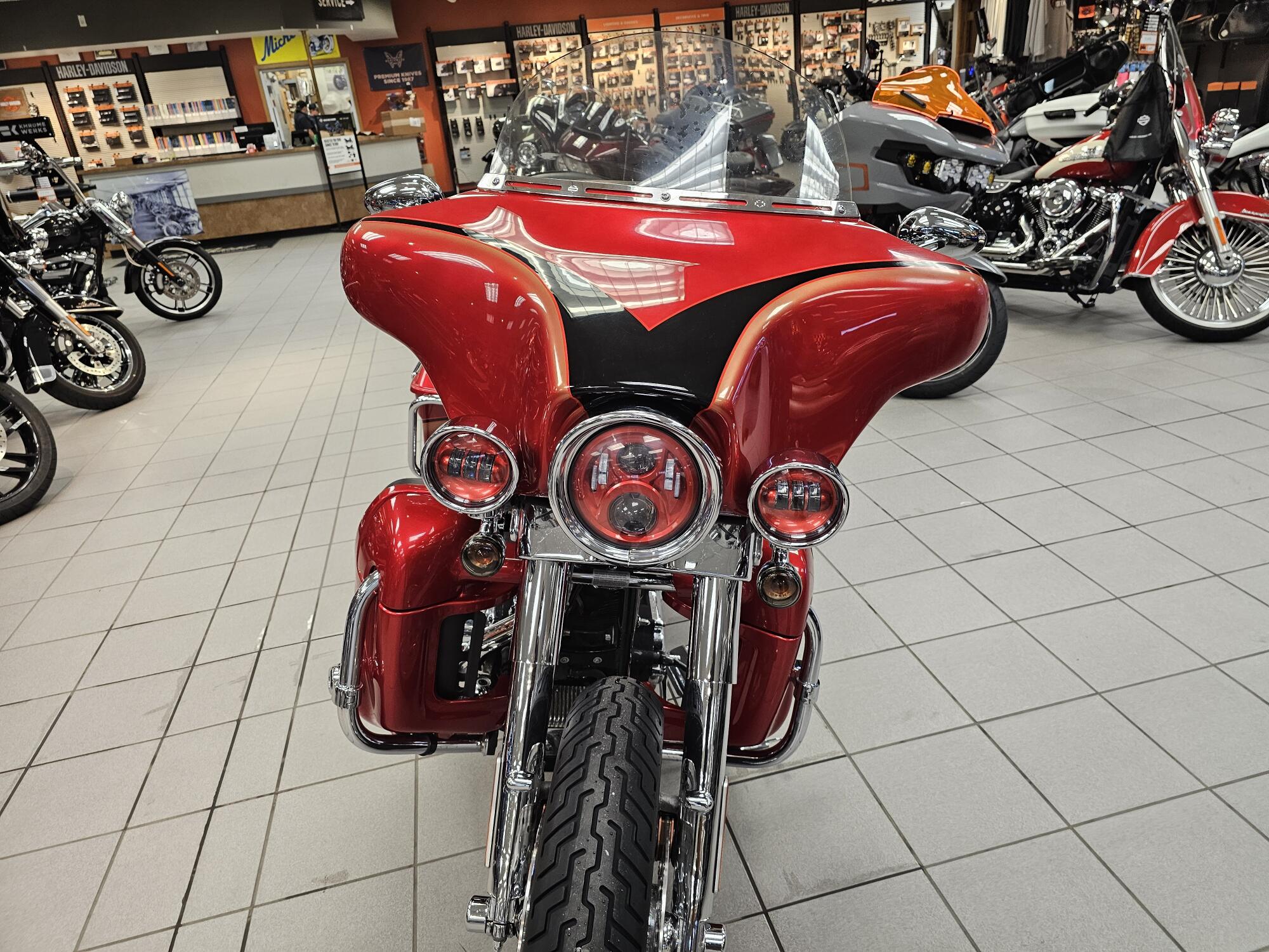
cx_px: 634
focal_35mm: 23
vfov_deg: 58.9
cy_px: 476
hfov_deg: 73.9
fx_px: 843
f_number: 1.7
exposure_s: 1/120
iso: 200
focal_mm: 6.3
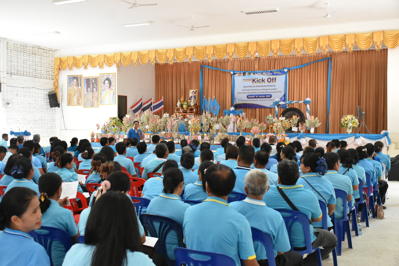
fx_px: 449
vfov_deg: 33.0
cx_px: 200
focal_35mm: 40
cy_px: 133
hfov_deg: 47.9
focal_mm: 27
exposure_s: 1/100
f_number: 5
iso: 3200
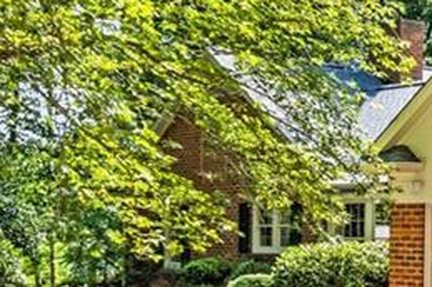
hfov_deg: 20.6
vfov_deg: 15.5
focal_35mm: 87
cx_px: 614
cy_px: 243
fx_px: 1043
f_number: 2.8
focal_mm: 8.38
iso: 110
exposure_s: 1/640
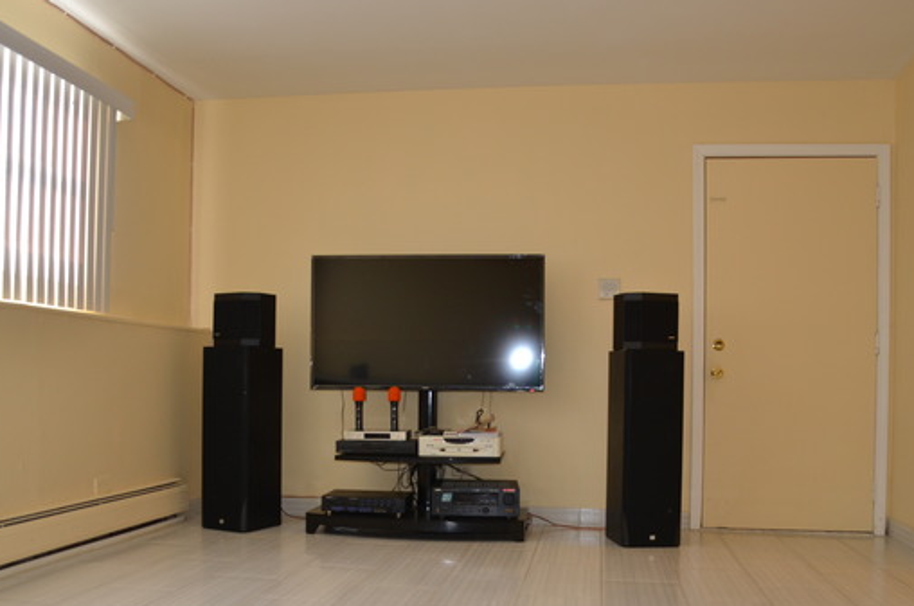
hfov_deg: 55.8
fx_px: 862
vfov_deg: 38.6
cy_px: 361
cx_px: 434
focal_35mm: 34
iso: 450
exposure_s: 1/60
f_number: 3.5
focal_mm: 18
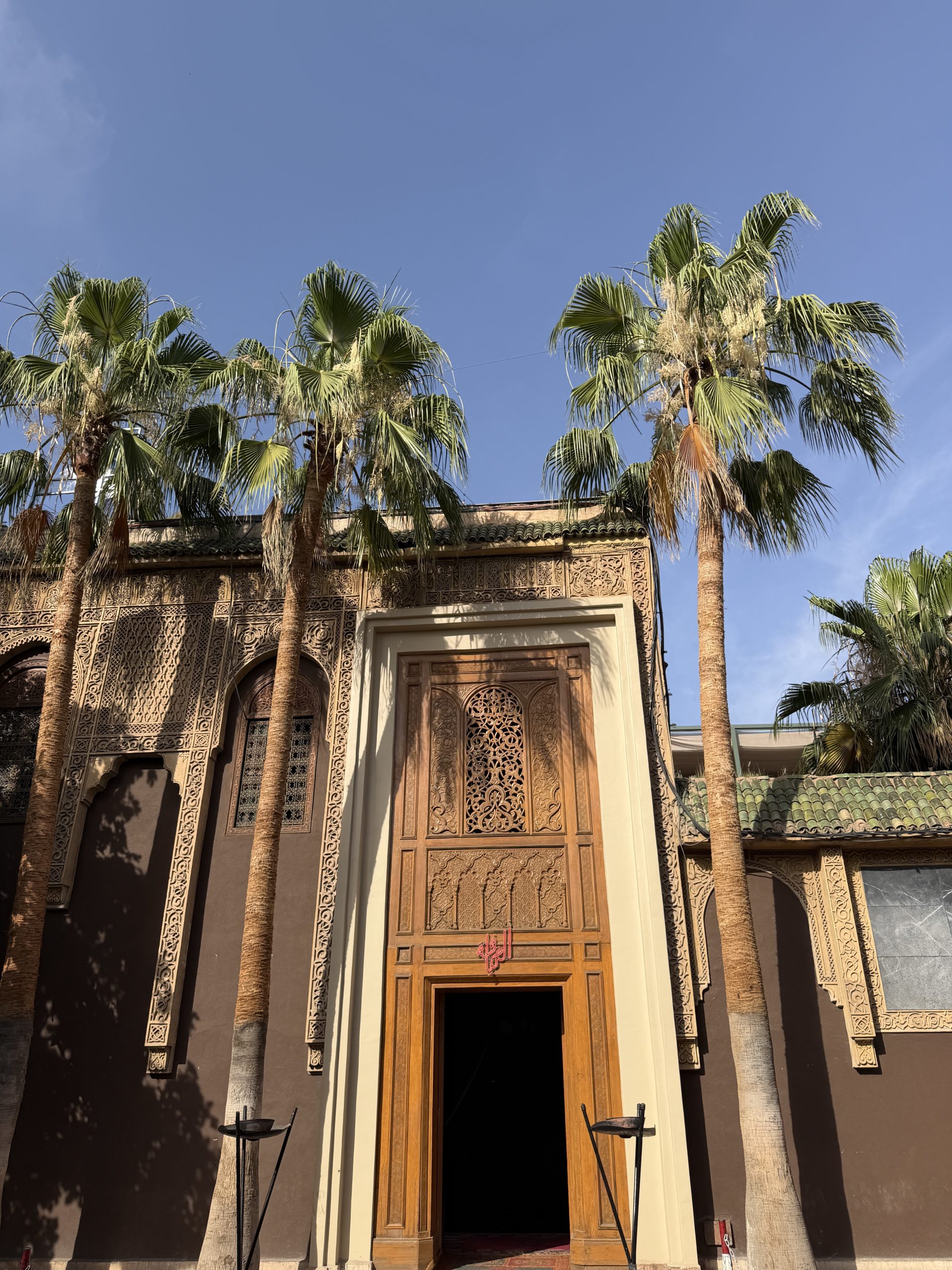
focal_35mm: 24
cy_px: 635
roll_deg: +0.8
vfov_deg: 71.6
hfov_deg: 56.8
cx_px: 476
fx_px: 880
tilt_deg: +26.0
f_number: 1.78
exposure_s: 1/2907
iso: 80
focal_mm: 6.76
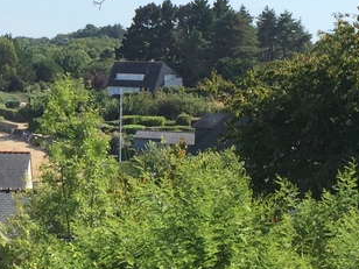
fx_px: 1172
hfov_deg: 16.9
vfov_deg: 13.1
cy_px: 143
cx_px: -35
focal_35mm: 113
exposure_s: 1/1522
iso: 32
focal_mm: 4.15
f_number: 2.2
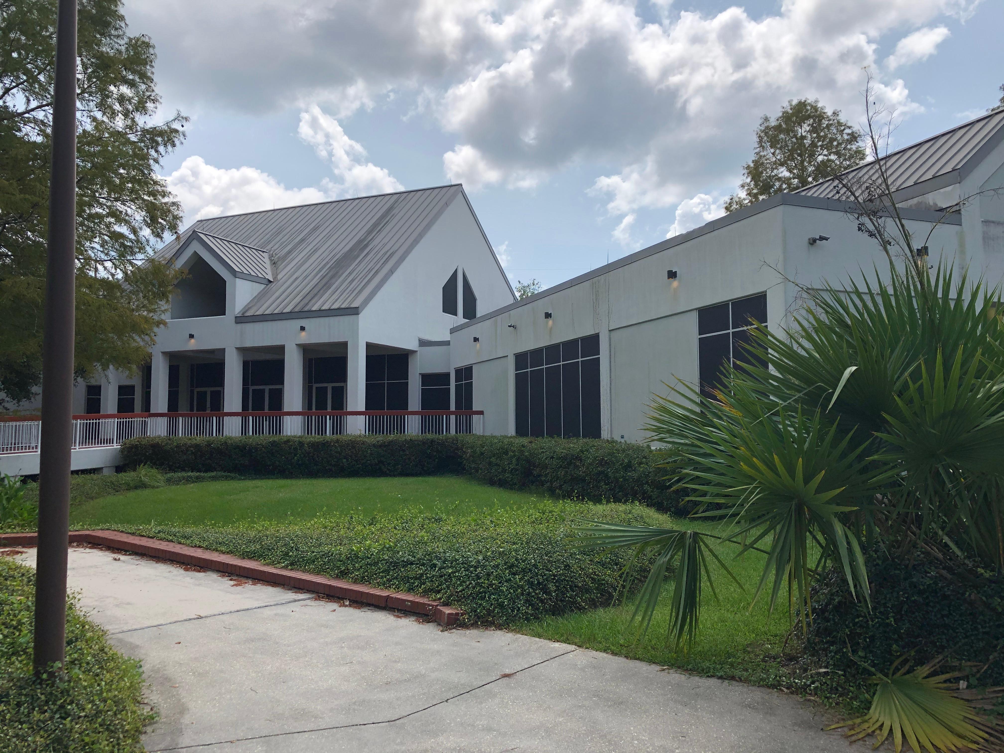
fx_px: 812
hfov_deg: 63.4
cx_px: 502
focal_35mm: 28
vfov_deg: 49.7
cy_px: 376
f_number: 1.8
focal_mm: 3.99
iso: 25
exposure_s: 1/2404
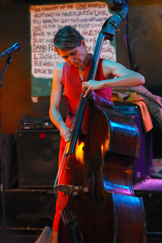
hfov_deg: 10.2
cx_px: 81
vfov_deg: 15.2
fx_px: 912
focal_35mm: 135
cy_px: 122
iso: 12800
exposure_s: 1/100
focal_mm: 135
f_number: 2.8
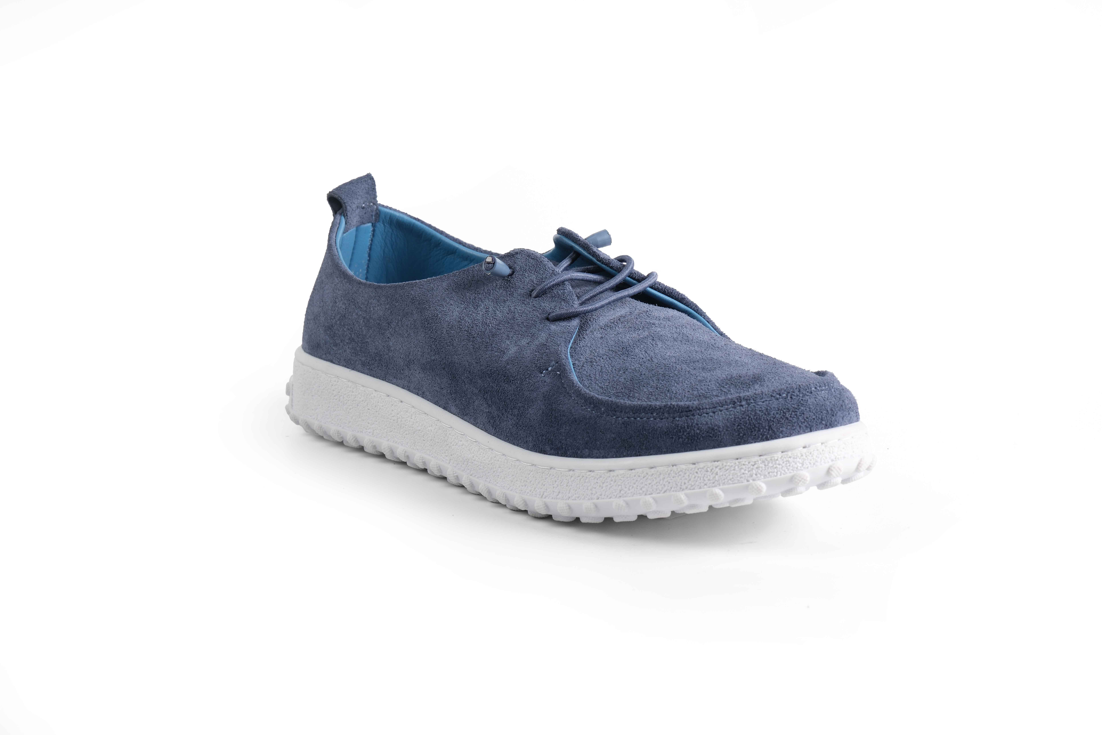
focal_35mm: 84
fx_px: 2571
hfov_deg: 24.2
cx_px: 551
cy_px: 368
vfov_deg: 16.3
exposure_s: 1/2.5
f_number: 9
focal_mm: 56
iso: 125
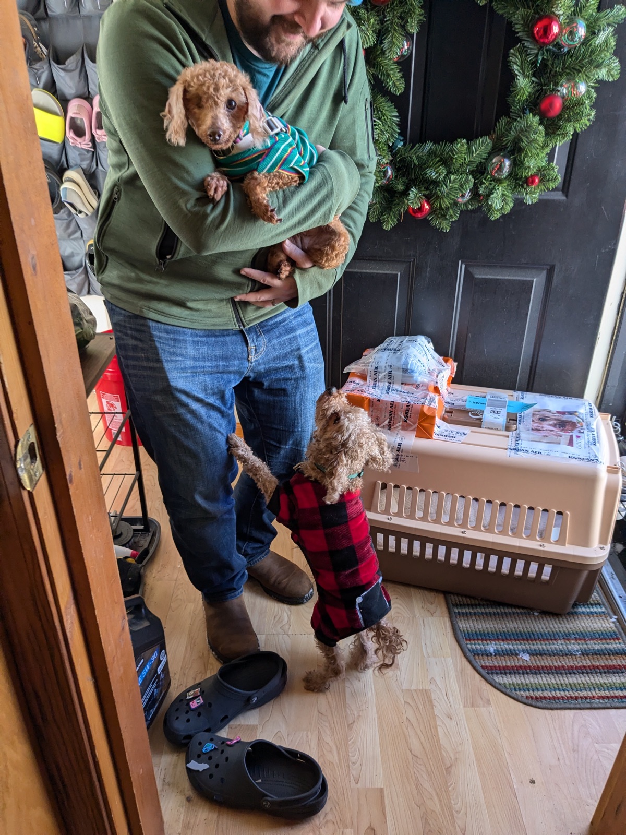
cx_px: 313
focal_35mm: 27
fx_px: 651
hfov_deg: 51.4
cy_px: 418
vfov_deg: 65.3
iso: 53
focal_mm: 4.38
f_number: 1.73
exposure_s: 1/120
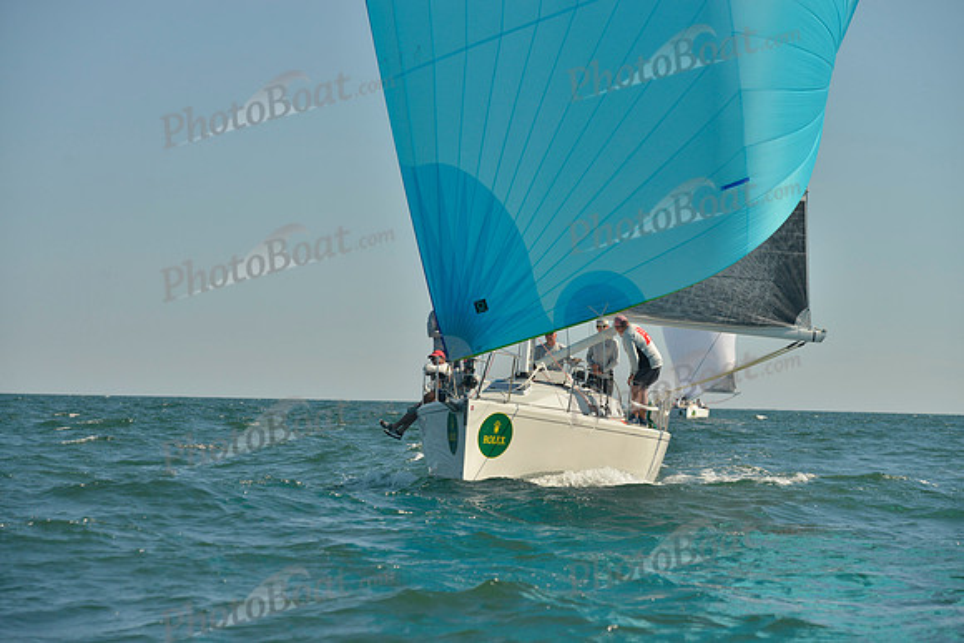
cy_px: 322
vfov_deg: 11.2
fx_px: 3268
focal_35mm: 122
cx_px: 482
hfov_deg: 16.8
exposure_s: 1/1250
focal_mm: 122
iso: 400
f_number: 7.1
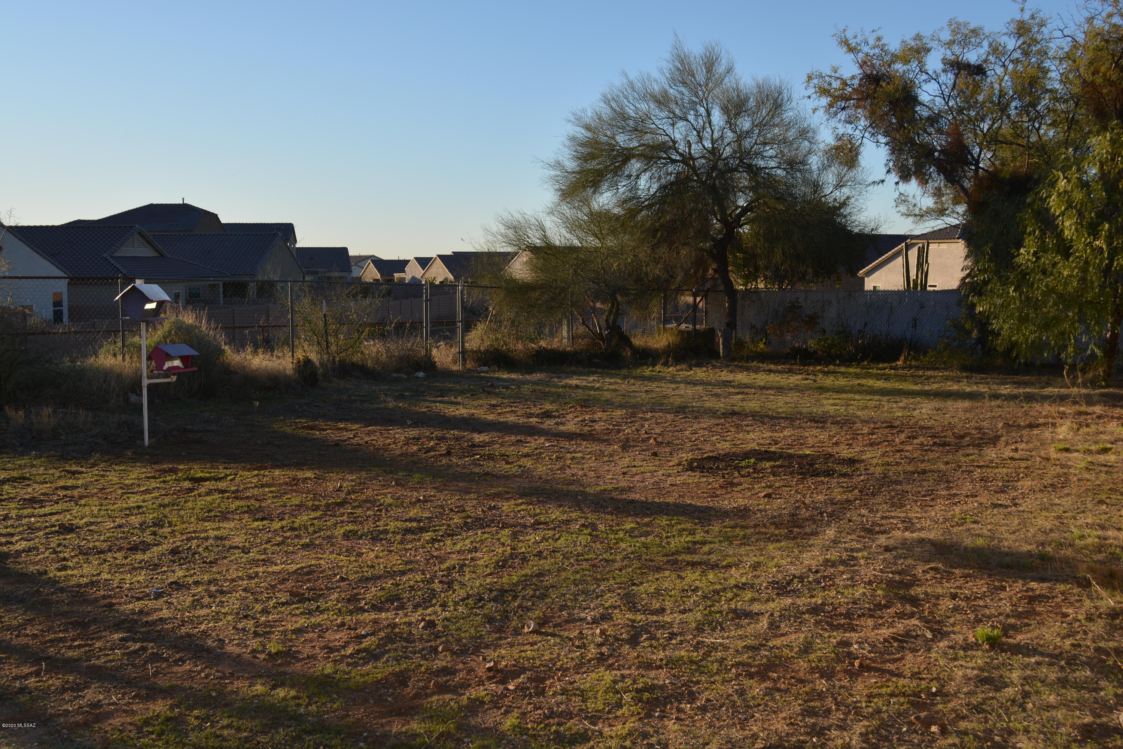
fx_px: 1216
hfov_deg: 49.6
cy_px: 374
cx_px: 562
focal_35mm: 39
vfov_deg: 34.2
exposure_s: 1/200
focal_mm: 26
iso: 100
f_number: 8
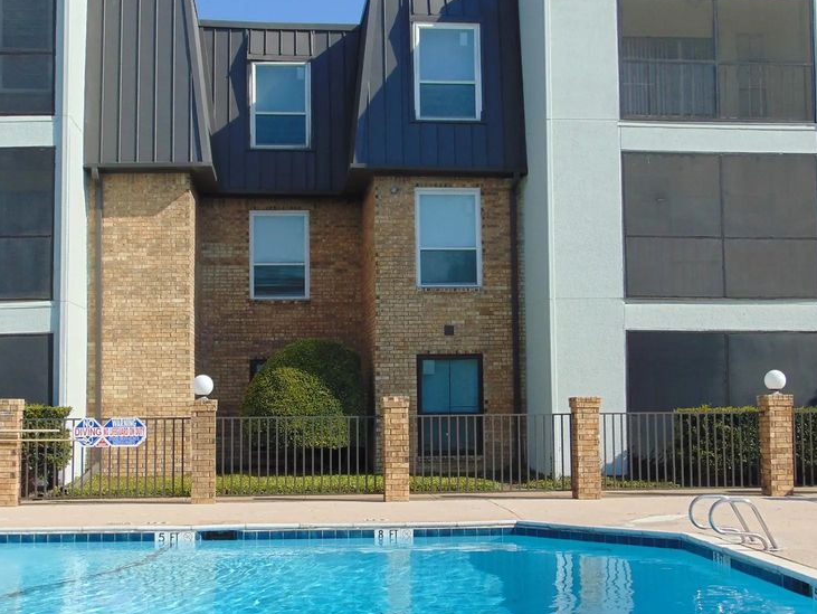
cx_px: 373
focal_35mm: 49
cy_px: 315
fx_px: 1157
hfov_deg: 38.9
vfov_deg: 29.7
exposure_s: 1/200
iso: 80
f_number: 8.3
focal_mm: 6.3
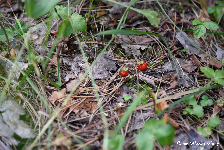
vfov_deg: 11.4
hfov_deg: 17.1
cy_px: 75
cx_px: 112
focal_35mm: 120
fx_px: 747
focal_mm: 120
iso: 200
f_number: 4
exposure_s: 1/100
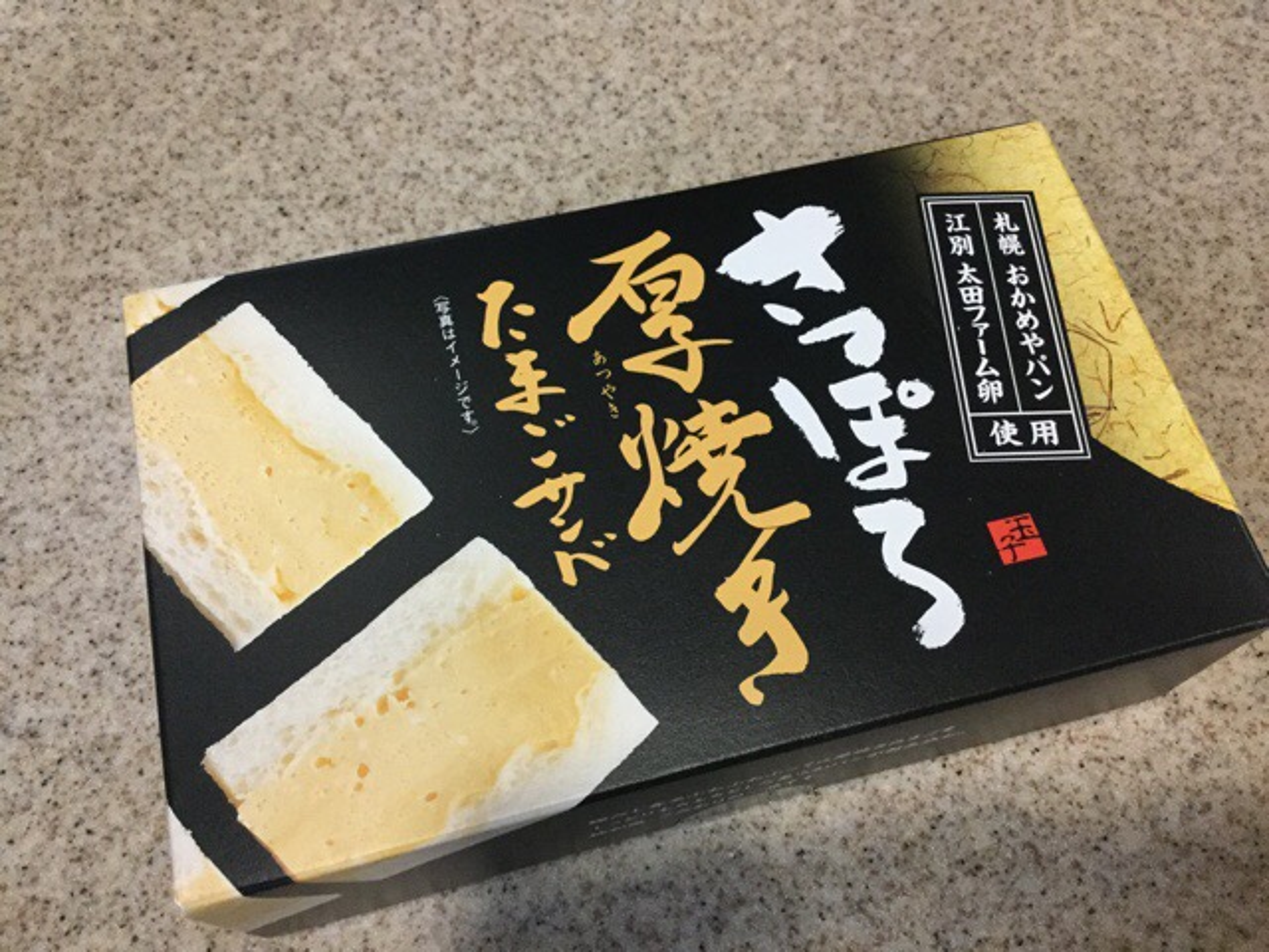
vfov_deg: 45.4
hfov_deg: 58.4
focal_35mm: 31
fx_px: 1136
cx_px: 634
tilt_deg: -66.9
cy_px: 476
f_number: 2.4
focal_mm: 3.3
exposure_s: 1/30
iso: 250
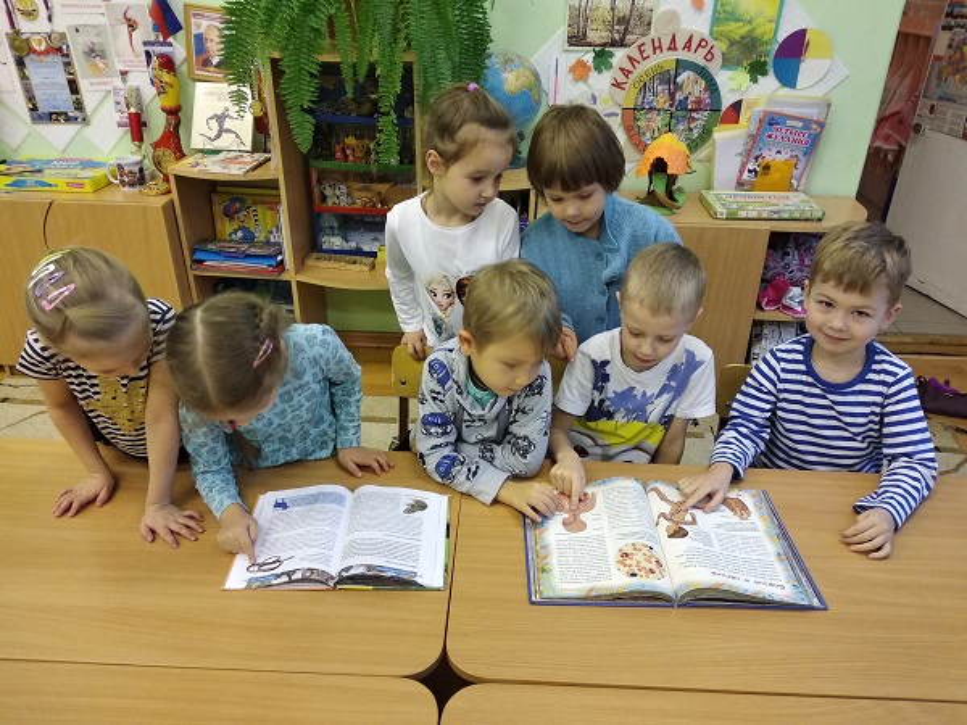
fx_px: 726
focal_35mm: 26
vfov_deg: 53.1
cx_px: 484
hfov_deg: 67.3
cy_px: 362
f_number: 2.2
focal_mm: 3.81
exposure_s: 1/33
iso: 800
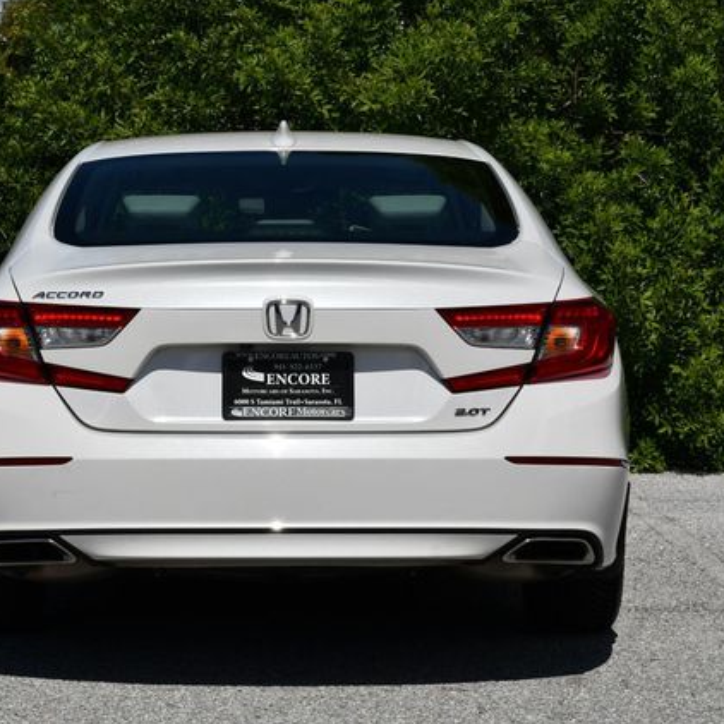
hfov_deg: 17.7
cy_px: 360
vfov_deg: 17.7
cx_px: 262
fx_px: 2319
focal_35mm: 98
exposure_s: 1/400
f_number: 10
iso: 100
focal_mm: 38
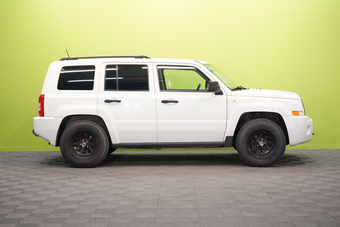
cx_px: 170
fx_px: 548
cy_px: 114
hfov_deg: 34.5
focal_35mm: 58
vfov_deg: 23.4
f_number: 6.3
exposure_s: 1/25
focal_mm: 58
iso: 500
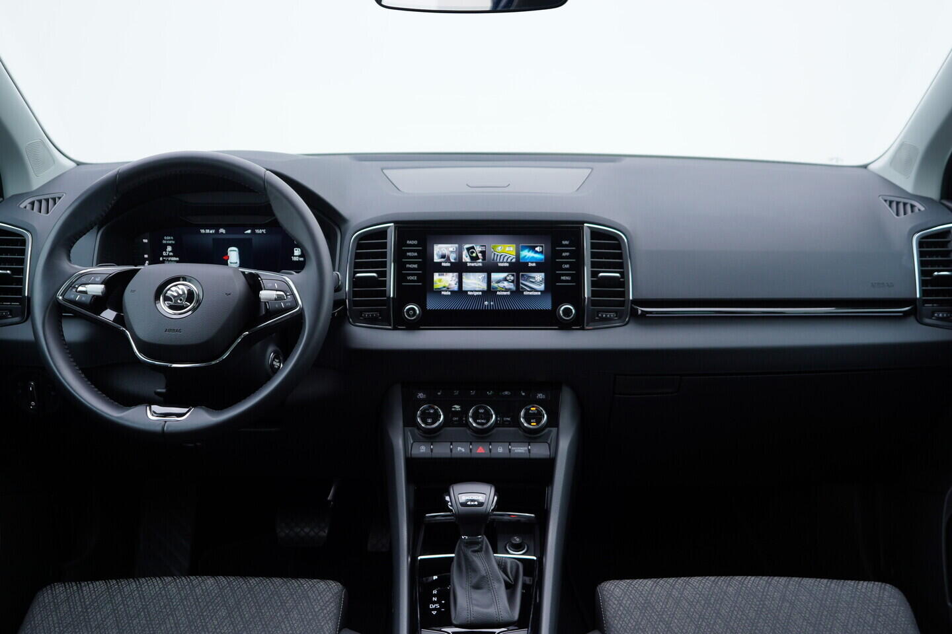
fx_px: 952
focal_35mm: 36
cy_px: 317
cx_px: 476
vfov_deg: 36.9
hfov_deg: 53.1
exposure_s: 1/40
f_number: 2.8
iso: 125
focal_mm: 24
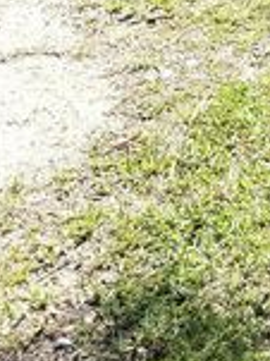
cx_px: 492
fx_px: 1104
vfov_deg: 15.5
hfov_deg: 12.6
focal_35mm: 106
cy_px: -317
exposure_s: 1/2611
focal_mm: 6.76
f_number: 1.78
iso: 80
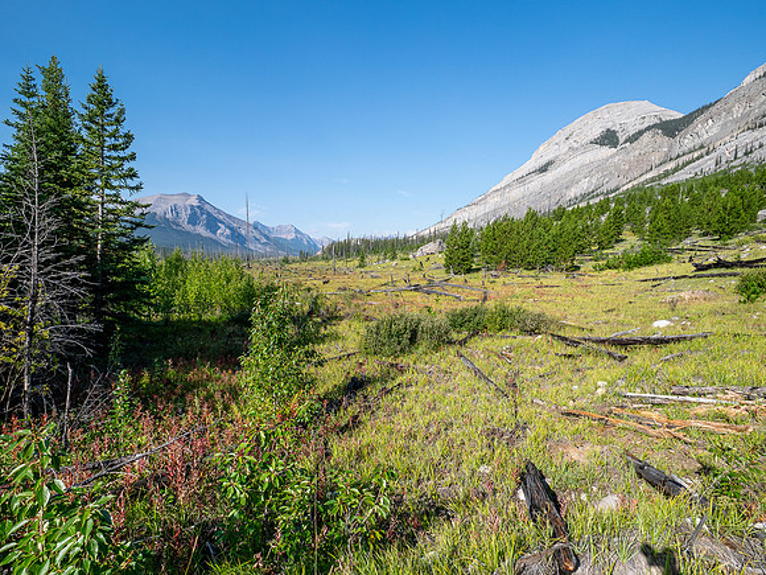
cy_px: 288
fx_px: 398
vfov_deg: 71.6
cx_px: 383
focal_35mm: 18
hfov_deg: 87.8
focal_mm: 9
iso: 200
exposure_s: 1/400
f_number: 8
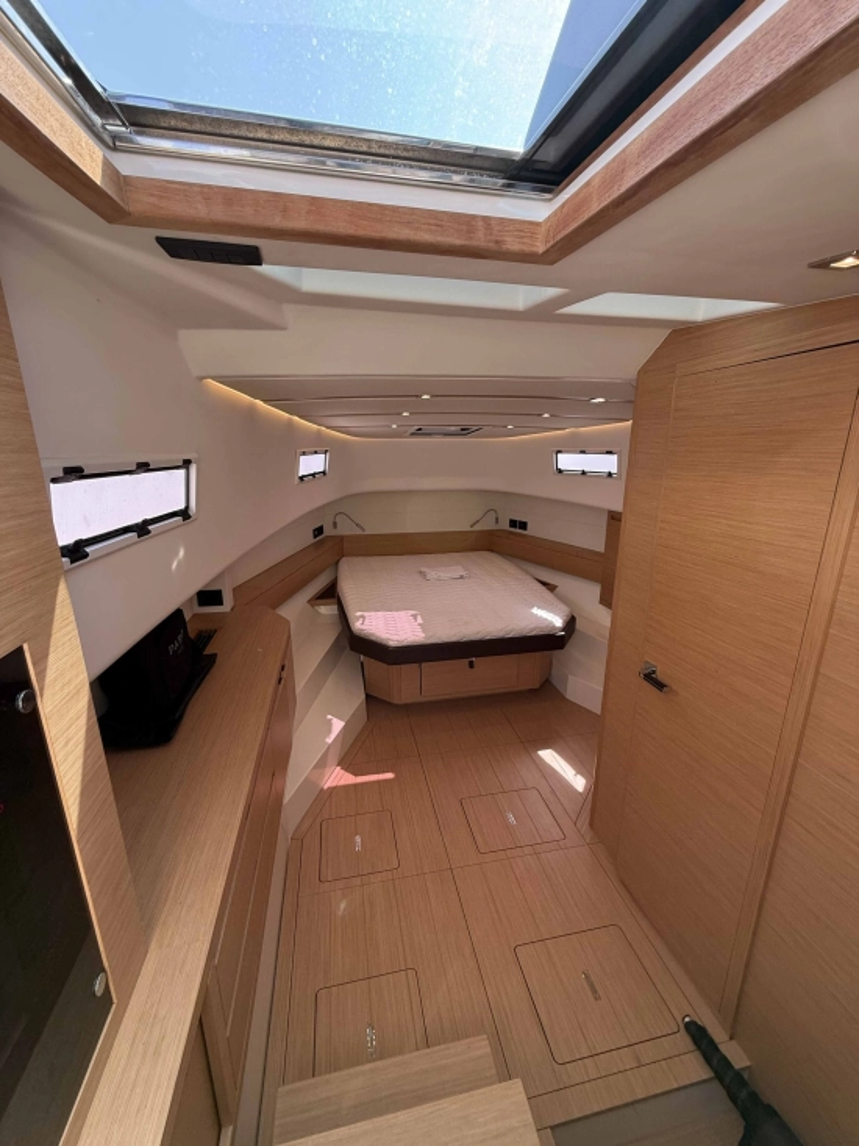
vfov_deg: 102.1
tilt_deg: -14.9
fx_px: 463
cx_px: 430
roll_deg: -0.5
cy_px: 573
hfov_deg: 85.6
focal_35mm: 14
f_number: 2.2
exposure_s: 1/132
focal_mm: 2.22
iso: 64
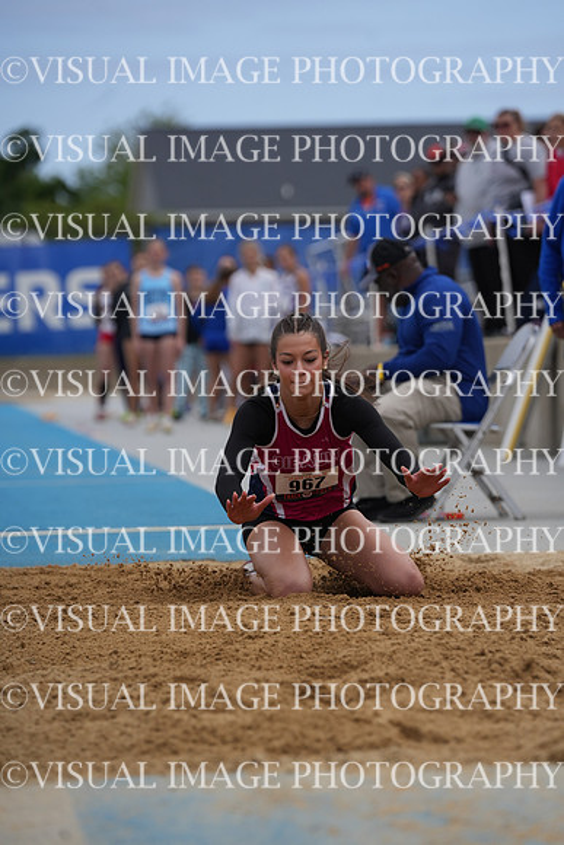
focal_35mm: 192
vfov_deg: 10.7
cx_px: 282
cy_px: 422
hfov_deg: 7.2
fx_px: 4509
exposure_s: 1/3200
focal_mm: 192
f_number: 4.5
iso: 320
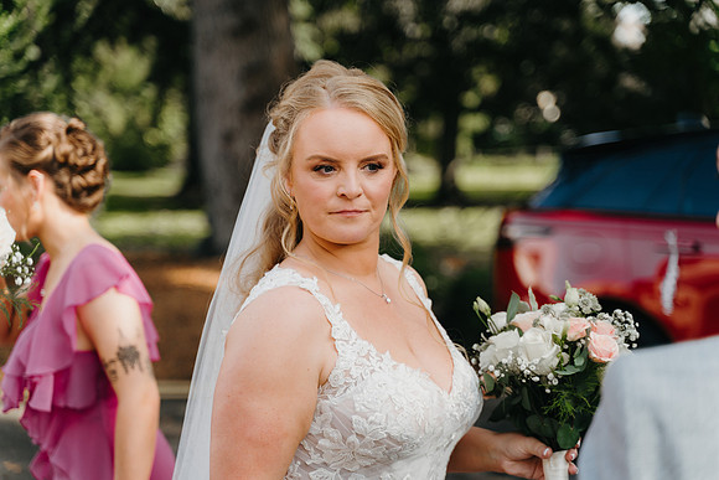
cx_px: 360
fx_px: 1498
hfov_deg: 27.0
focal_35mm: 75
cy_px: 240
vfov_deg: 18.2
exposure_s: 1/500
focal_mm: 75
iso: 100
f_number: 2.8
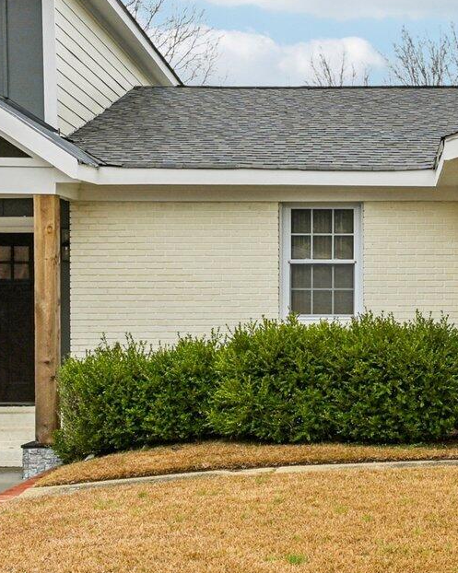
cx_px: 285
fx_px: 1153
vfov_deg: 27.1
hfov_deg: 22.4
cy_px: 77
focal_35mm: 68
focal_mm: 22
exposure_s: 1/80
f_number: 9
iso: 200
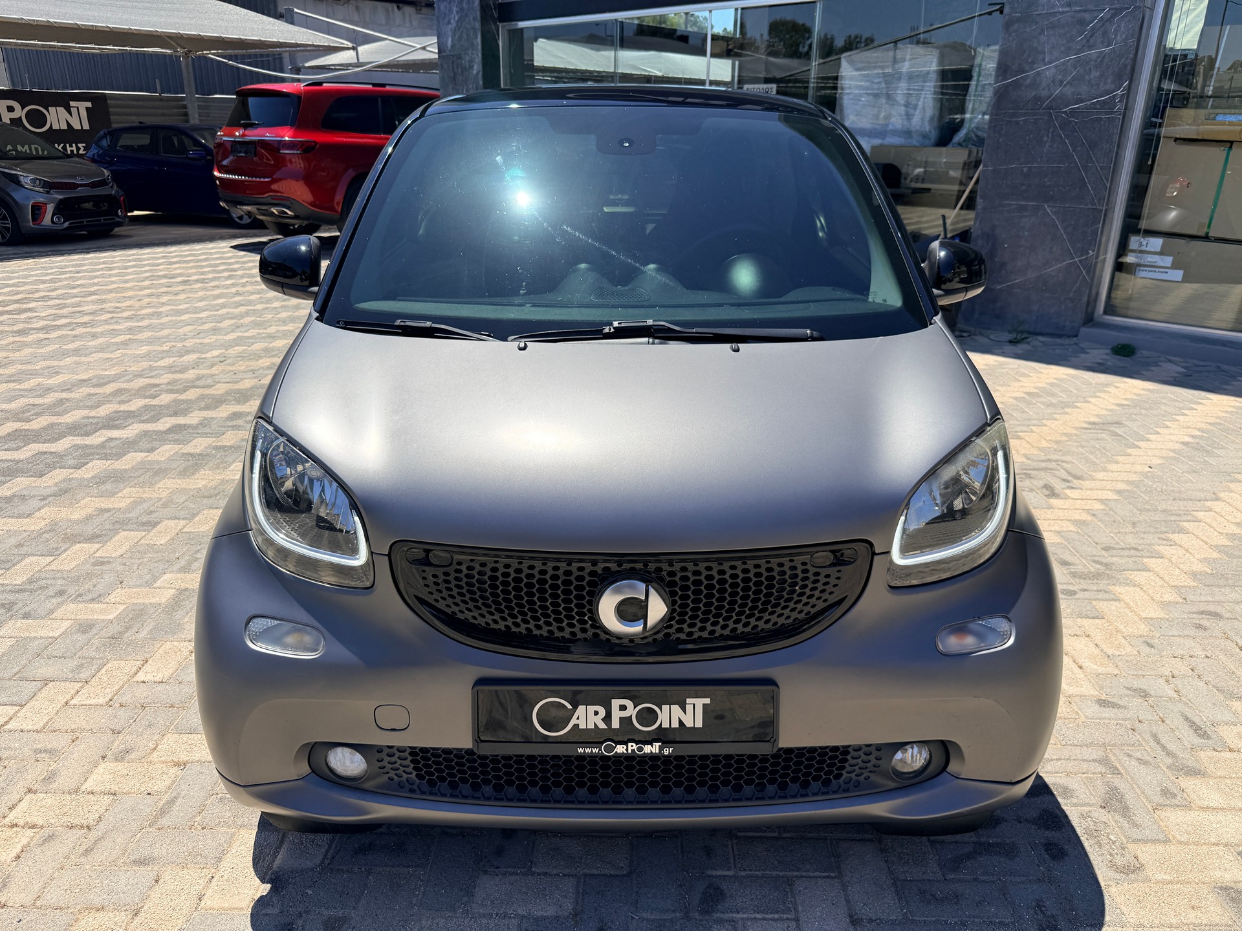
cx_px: 621
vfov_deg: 56.8
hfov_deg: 71.6
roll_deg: -1.4
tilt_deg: -20.4
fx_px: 861
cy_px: 466
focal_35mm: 24
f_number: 1.78
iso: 80
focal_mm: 6.76
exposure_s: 1/4975
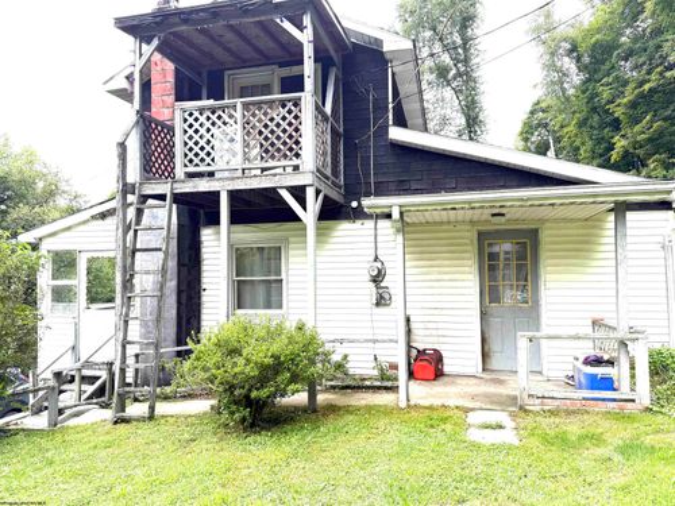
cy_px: 253
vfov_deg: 56.8
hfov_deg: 71.6
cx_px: 338
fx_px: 468
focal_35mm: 24
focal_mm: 6.76
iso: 100
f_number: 1.78
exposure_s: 1/1075
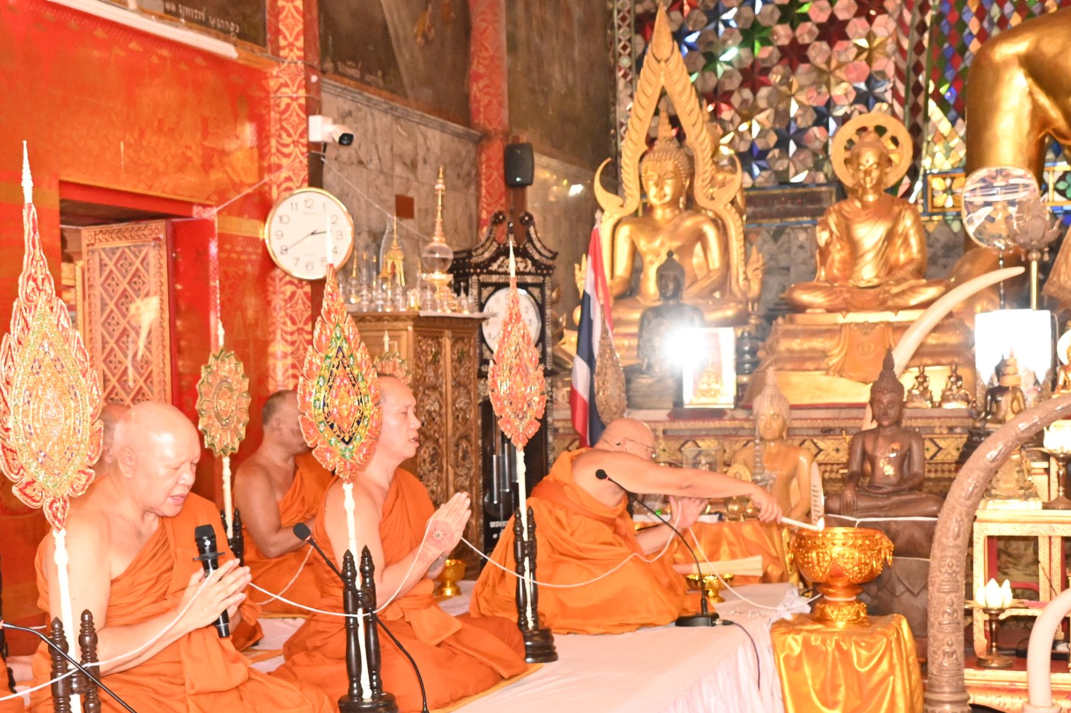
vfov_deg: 26.4
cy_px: 452
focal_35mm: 51
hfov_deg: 38.7
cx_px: 406
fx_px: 1516
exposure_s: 1/200
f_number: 4
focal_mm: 24
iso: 4000
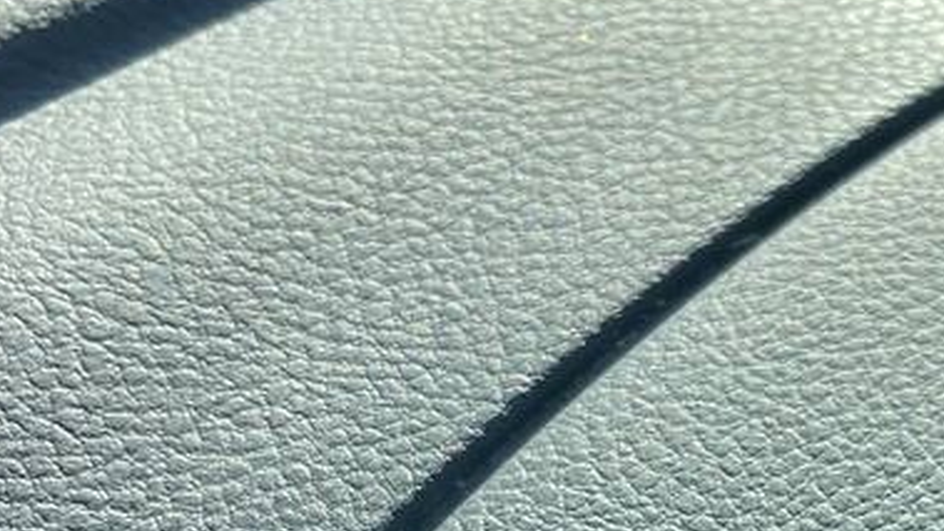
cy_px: 760
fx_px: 2302
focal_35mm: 92
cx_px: 1004
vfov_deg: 12.6
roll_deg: -1.7
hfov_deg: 22.1
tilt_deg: -39.6
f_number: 1.6
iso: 32
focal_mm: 5.1
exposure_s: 1/514
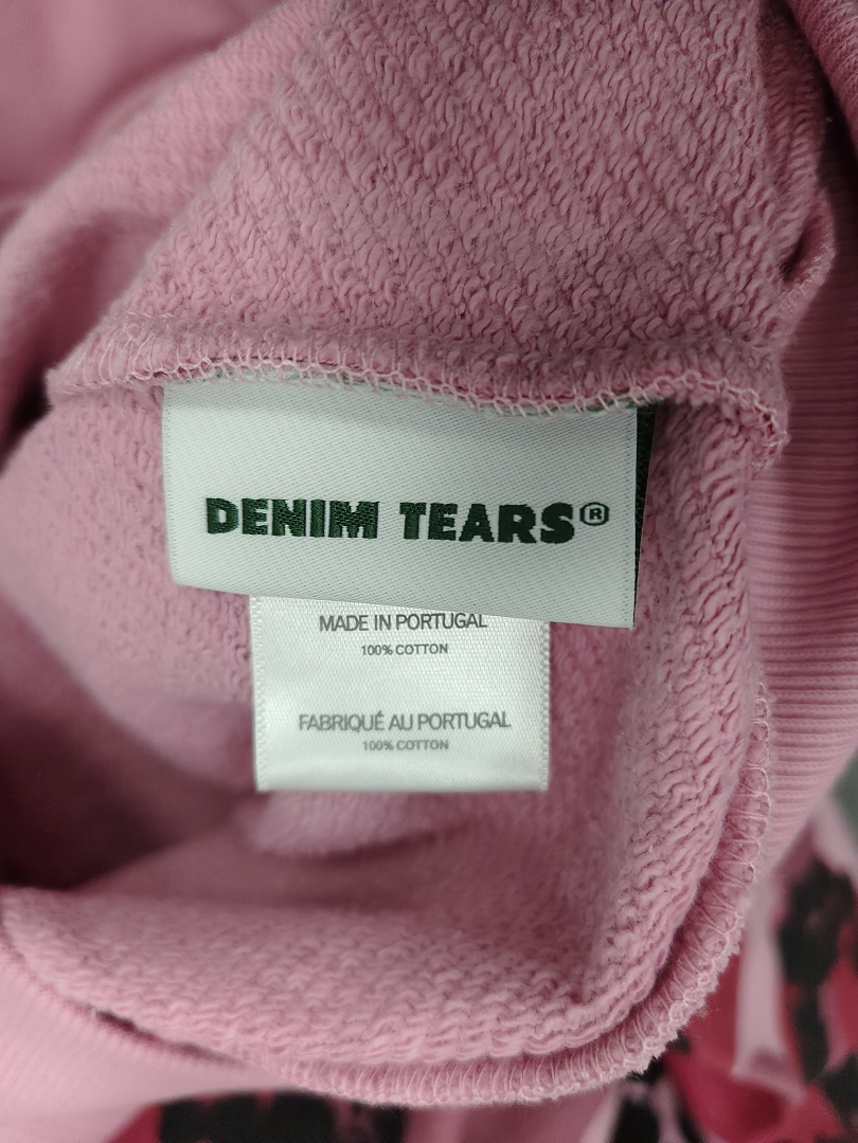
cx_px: 429
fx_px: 793
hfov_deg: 56.8
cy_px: 572
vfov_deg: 71.6
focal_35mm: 24
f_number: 1.88
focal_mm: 5.56
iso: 312
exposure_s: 1/100
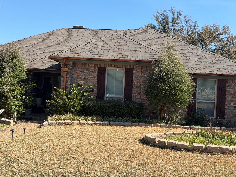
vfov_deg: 30.3
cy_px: 88
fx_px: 327
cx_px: 118
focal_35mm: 48
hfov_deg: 39.7
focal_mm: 6.76
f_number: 1.78
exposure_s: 1/3096
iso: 80
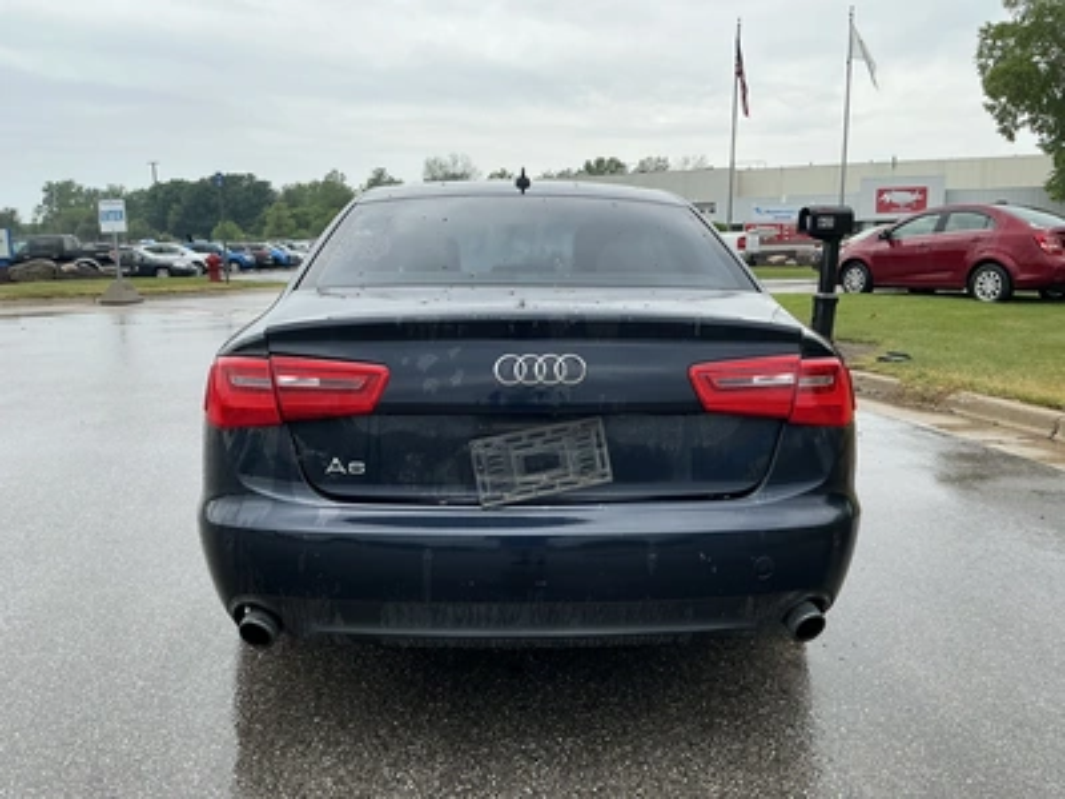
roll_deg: +0.7
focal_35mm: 28
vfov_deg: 49.7
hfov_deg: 63.4
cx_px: 532
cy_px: 400
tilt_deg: -5.3
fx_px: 861
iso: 25
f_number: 1.8
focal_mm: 3
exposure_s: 1/739
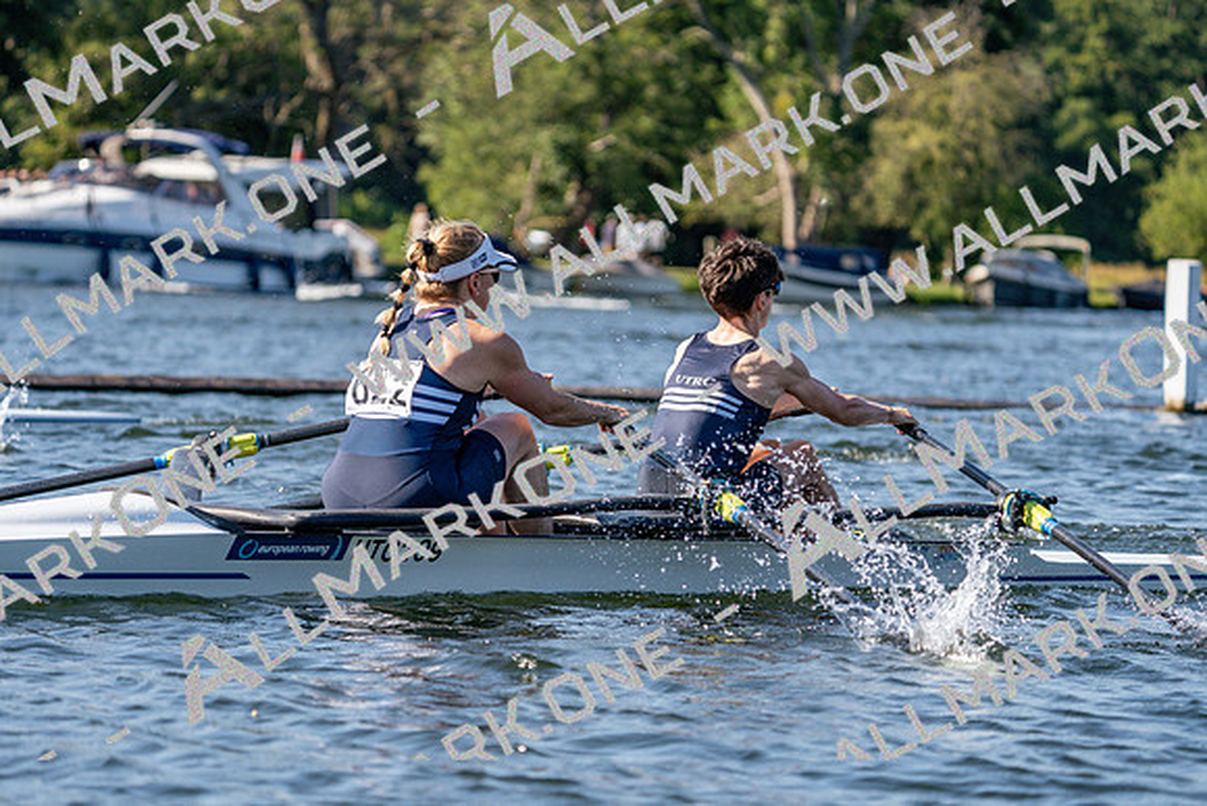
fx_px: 6707
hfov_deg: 10.3
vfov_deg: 6.9
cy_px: 403
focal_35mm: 200
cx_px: 604
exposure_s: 1/1600
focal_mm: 200
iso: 320
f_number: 5.6
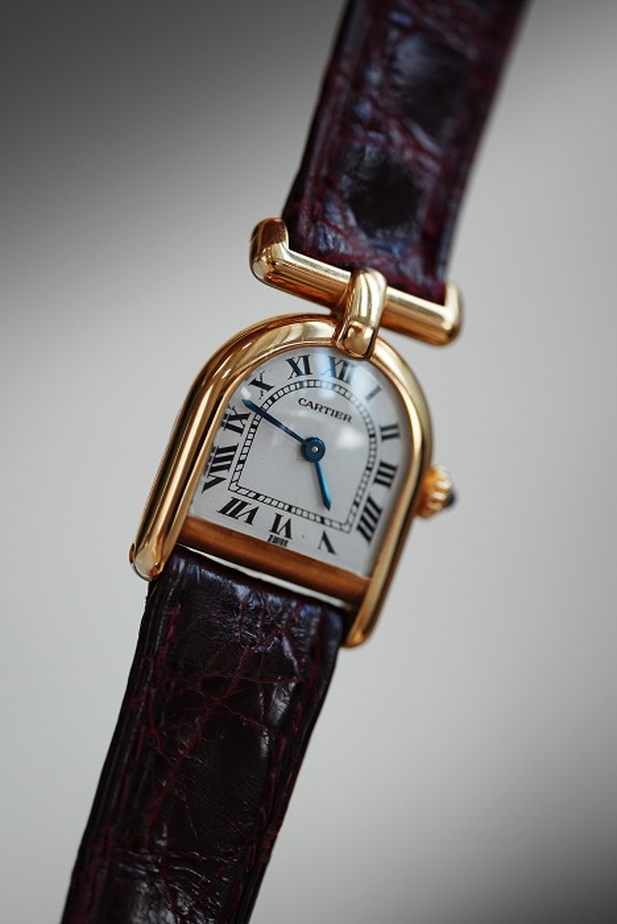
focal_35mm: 105
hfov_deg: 13.1
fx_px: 2697
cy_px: 462
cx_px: 308
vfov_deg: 19.4
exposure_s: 1/250
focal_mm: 105
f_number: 2.8
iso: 1000
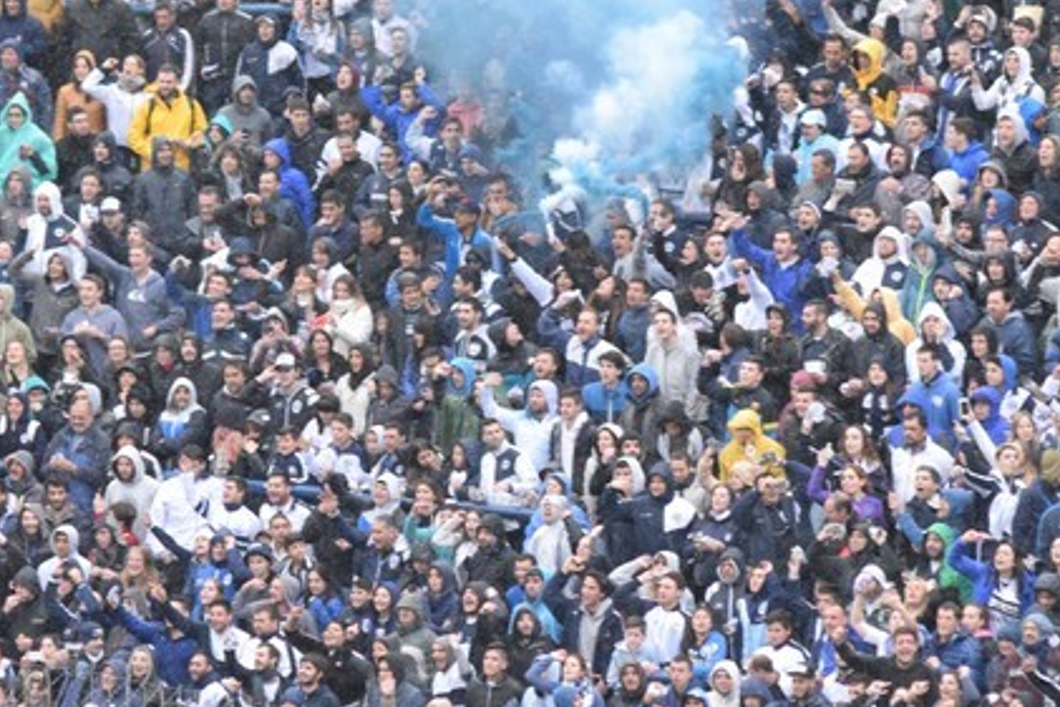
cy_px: 98
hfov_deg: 4.8
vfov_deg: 3.2
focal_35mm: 433
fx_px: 12755
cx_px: 491
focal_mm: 135
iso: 3200
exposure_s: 1/1000
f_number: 5.6
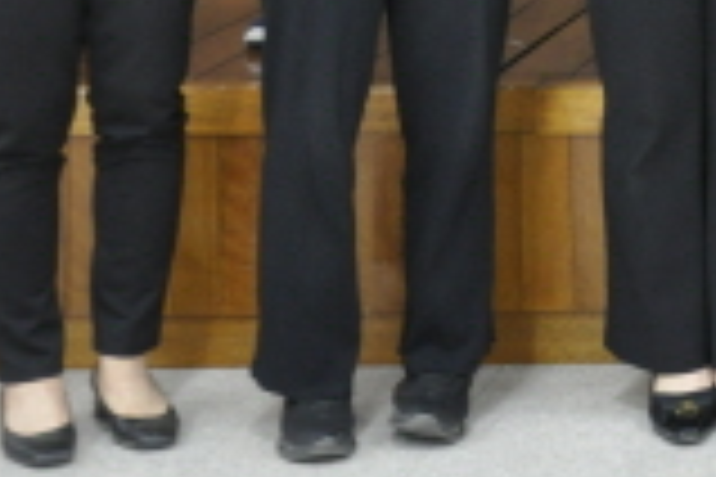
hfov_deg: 11.9
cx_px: 1324
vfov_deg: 8.3
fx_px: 3142
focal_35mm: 158
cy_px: -432
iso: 800
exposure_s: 1/40
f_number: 3.8
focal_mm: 24
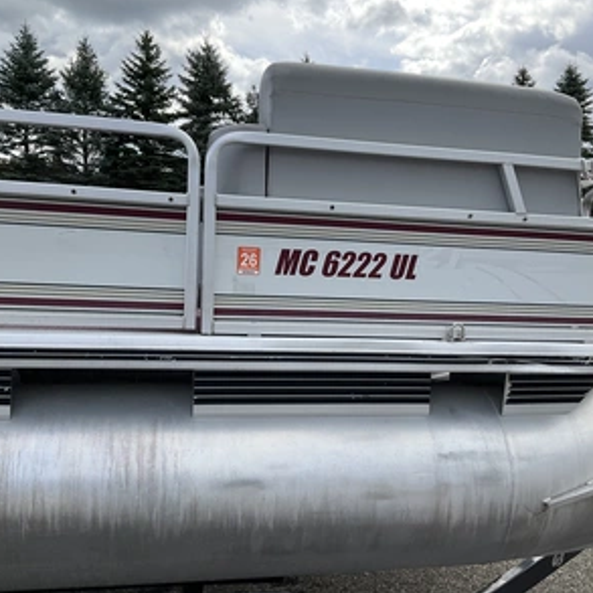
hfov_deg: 47.2
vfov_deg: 47.2
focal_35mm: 35
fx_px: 678
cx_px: 312
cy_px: 298
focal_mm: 3
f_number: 1.8
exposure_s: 1/929
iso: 25
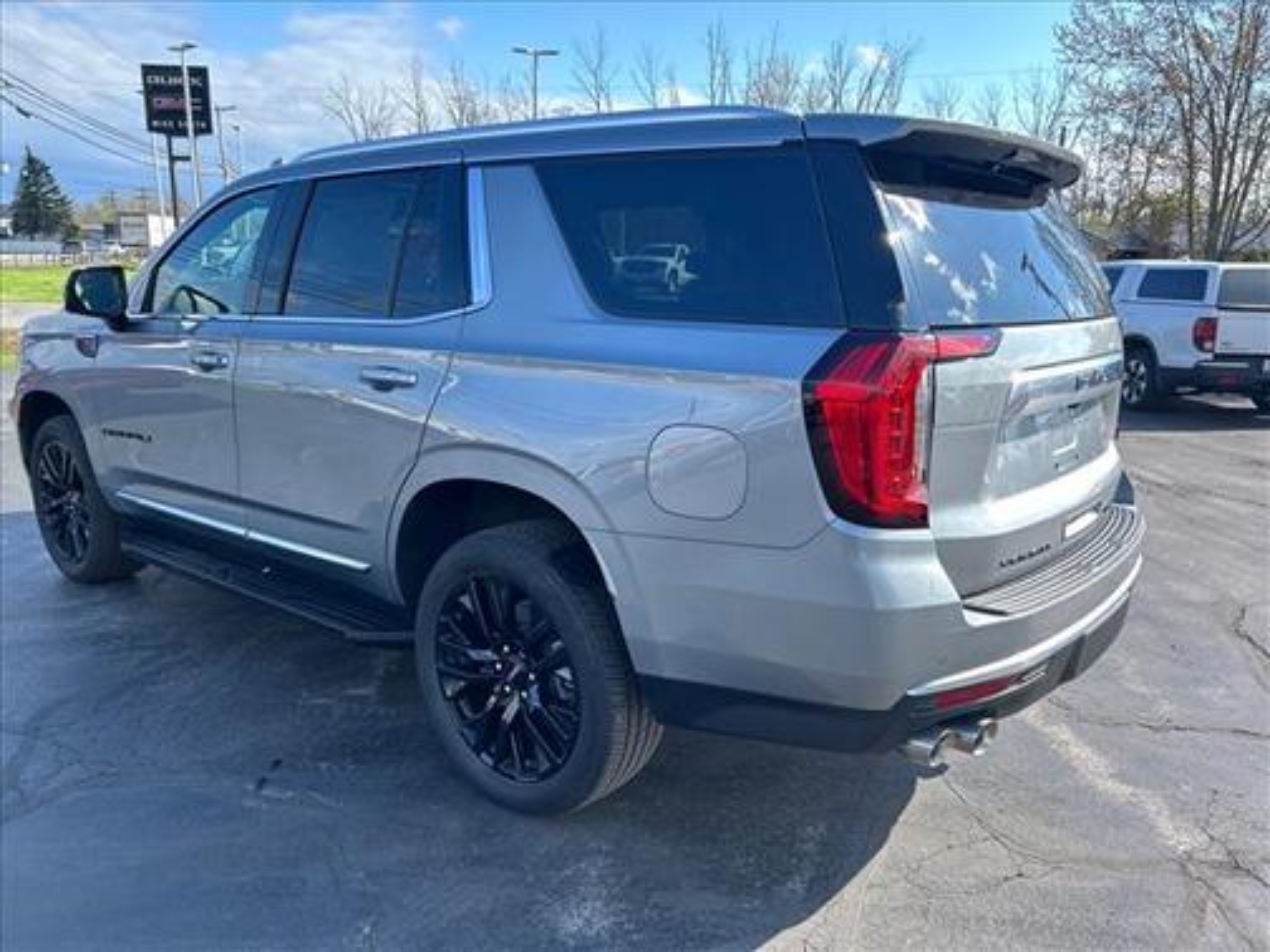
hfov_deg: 67.3
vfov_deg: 53.1
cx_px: 635
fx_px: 954
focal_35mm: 26
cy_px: 476
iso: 50
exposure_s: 1/780
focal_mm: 5.7
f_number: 1.5
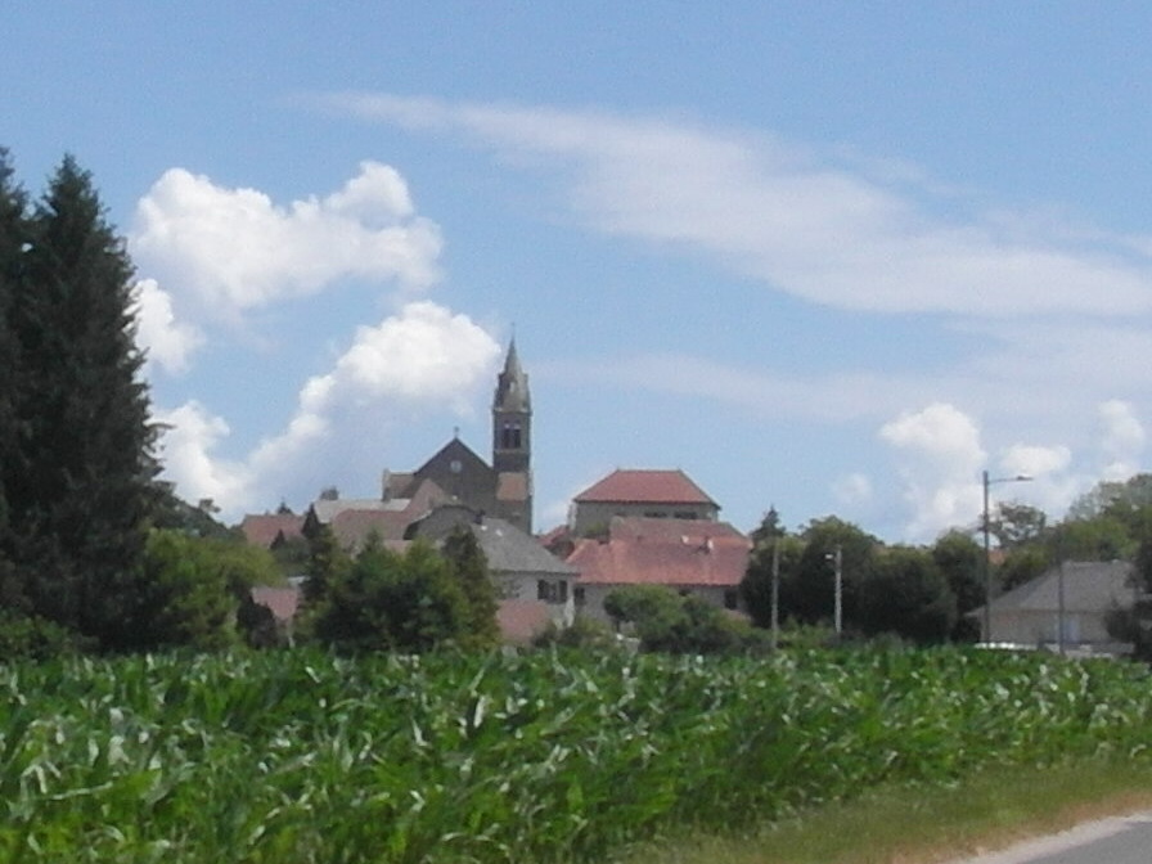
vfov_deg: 16.8
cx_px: 576
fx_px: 2929
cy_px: 432
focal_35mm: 88
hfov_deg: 22.3
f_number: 7.3
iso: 80
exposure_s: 1/250
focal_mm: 4
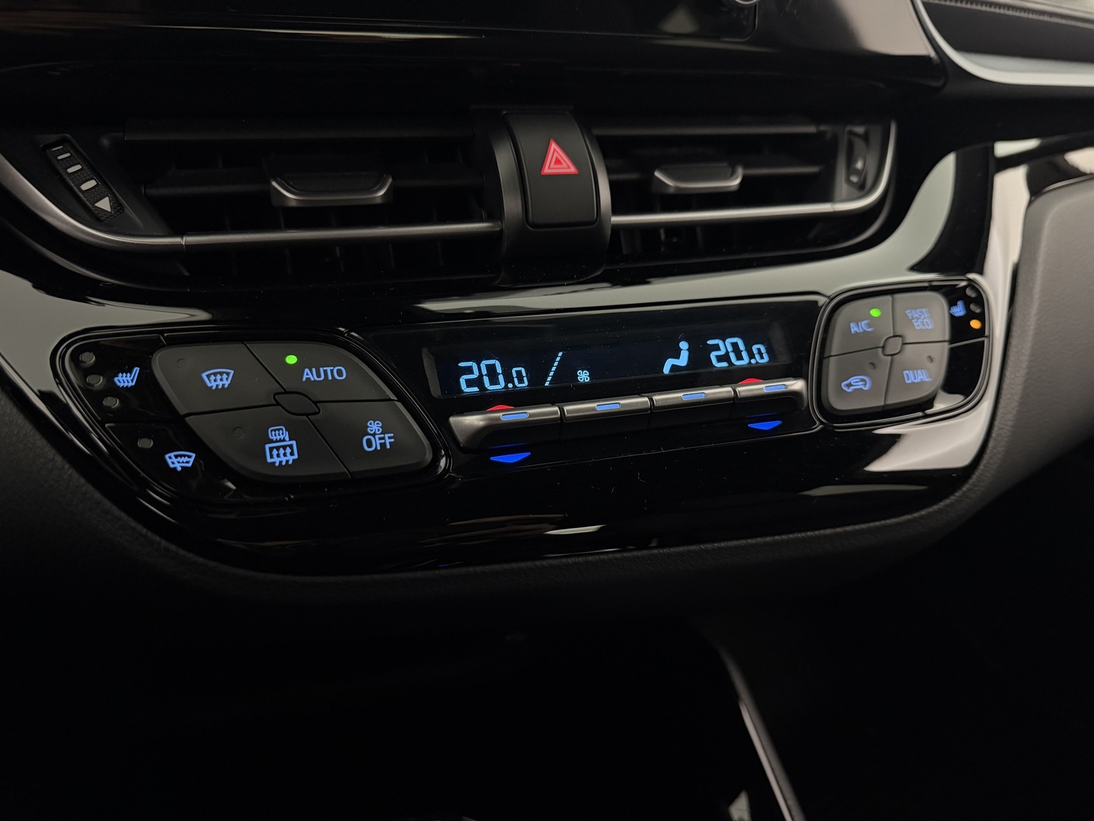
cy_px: 410
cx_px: 547
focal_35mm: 24
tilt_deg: -24.5
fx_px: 758
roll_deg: -3.0
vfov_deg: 56.8
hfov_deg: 71.6
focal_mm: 6.76
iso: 640
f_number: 1.78
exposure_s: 1/33
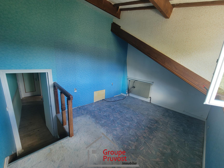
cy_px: 84
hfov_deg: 106.2
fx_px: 84
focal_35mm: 13
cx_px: 112
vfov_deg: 89.9
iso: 80
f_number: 2.2
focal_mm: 2.2
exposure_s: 1/60
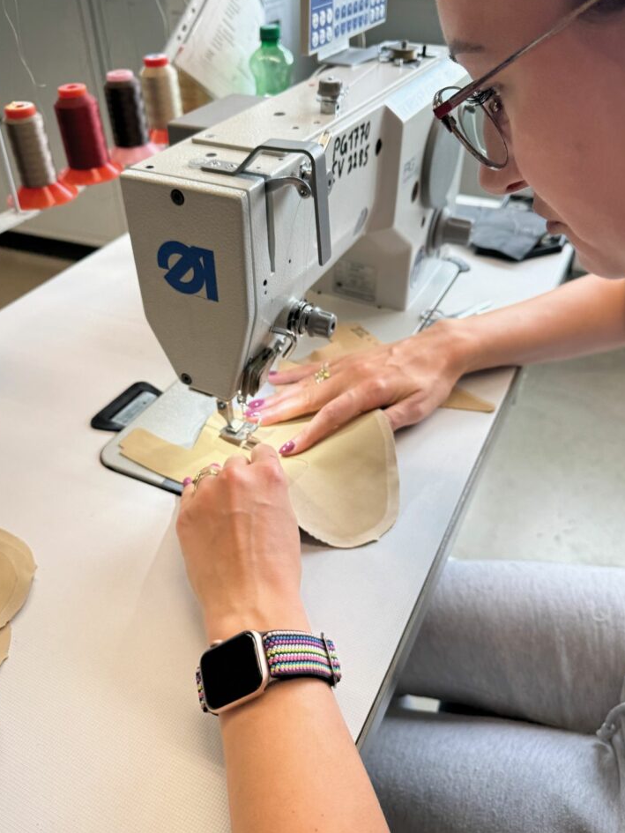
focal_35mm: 26
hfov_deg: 53.1
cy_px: 411
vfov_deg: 67.3
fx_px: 626
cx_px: 311
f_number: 1.78
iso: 80
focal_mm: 6.76
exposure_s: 1/285
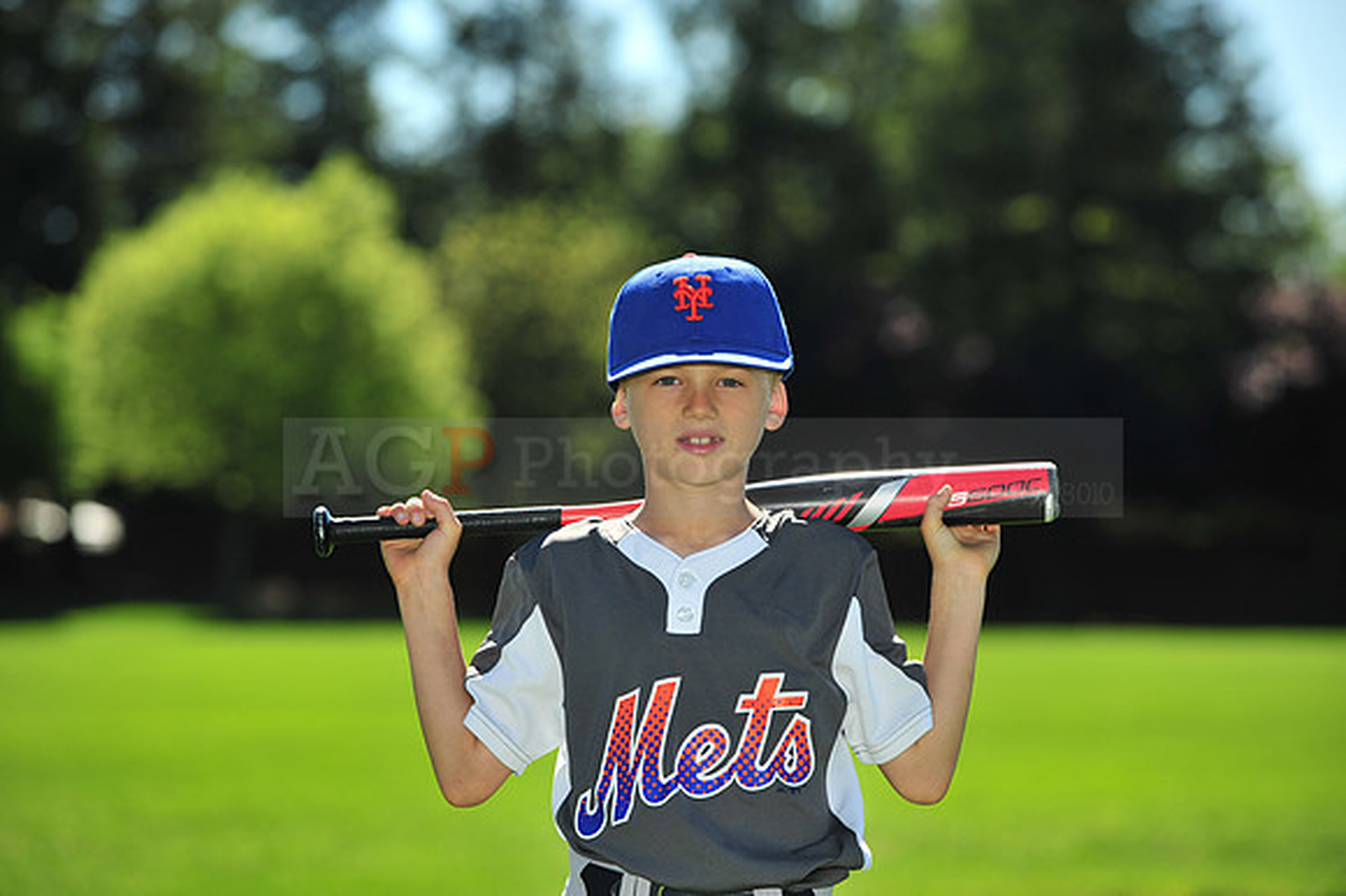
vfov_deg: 8.8
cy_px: 448
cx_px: 673
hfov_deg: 13.3
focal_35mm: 155
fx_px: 5792
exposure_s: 1/2000
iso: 320
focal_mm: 155
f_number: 5
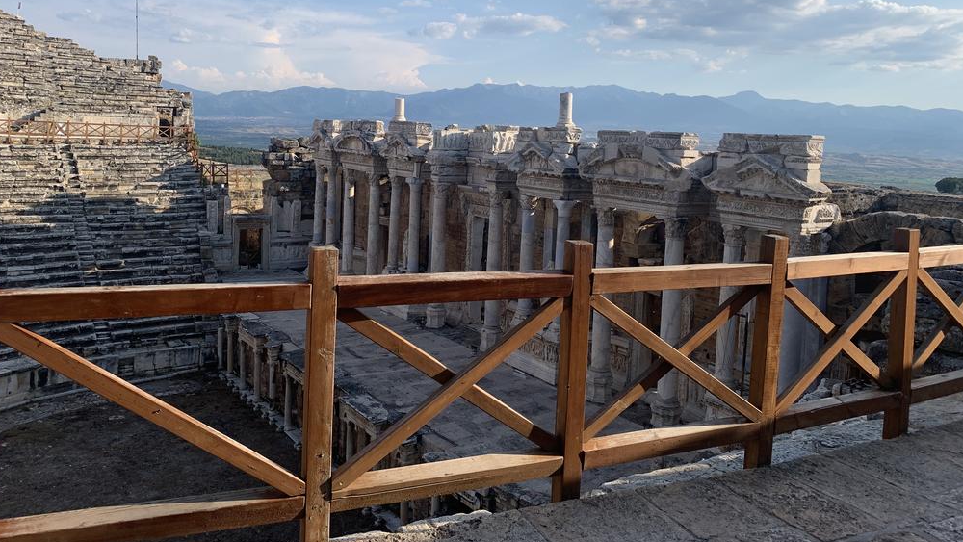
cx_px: 480
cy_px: 178
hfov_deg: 66.1
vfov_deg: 39.7
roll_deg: -2.2
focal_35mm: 29
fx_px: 741
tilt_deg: -3.6
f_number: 1.8
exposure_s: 1/1689
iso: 25
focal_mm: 4.25
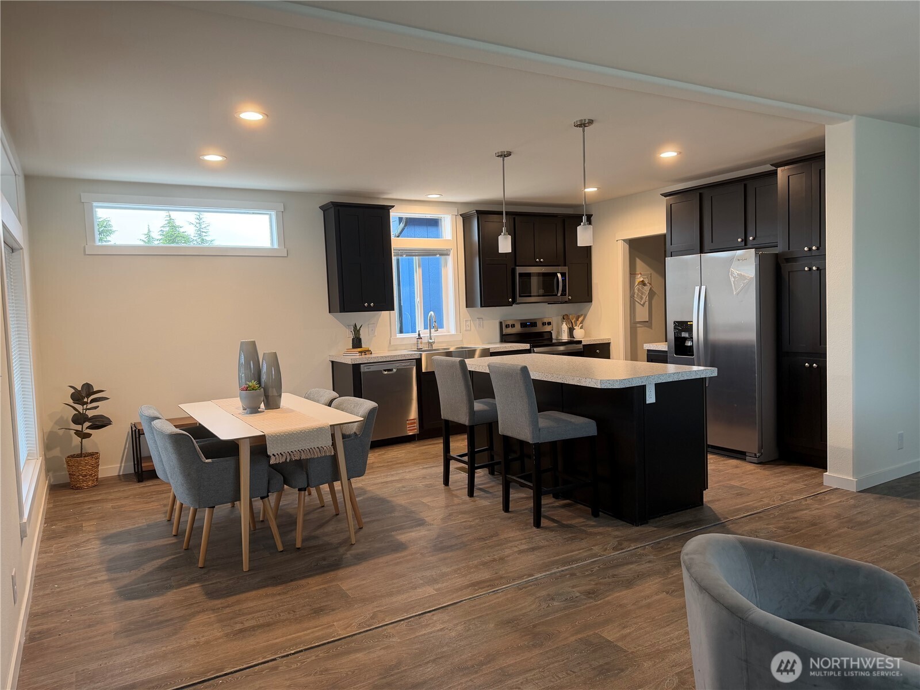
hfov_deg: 71.6
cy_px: 345
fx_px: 638
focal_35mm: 24
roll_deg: +2.7
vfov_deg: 56.8
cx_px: 460
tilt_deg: -2.8
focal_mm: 6.76
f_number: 1.78
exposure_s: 1/60
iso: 125
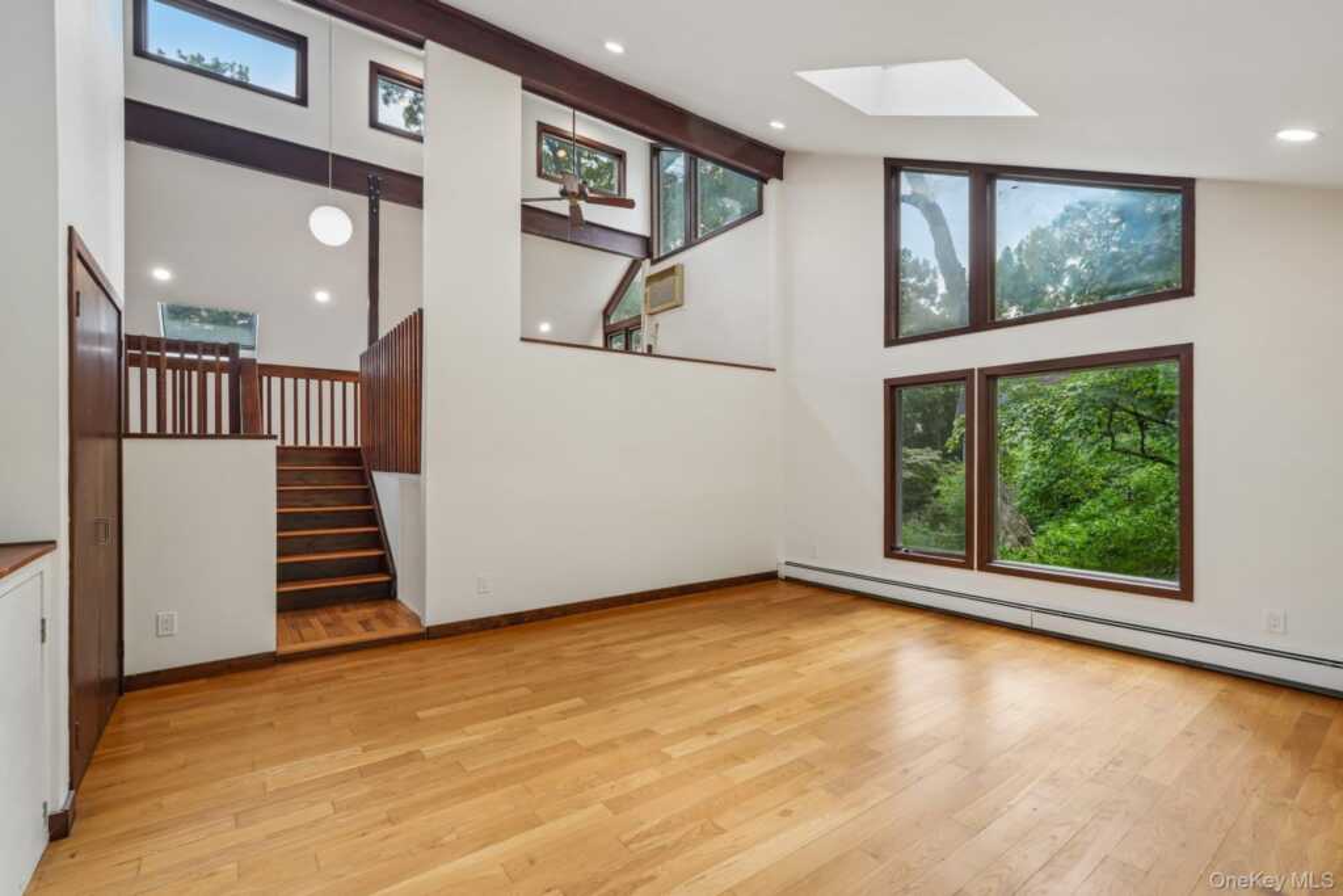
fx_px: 597
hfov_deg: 96.7
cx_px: 672
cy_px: 448
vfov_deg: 73.8
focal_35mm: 16
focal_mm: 16
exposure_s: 1/30
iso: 250
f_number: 8
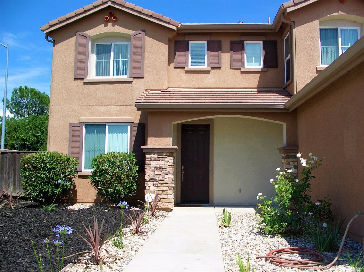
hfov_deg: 55.4
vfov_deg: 42.9
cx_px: 182
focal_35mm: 33
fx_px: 347
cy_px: 136
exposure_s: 1/500
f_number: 4
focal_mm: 7.1
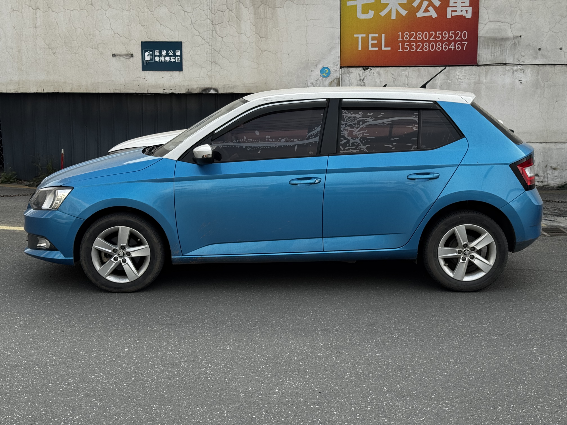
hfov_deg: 39.7
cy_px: 212
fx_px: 786
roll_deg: +0.4
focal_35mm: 48
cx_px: 284
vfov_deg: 30.3
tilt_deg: -8.6
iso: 64
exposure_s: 1/1490
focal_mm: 6.76
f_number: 1.78
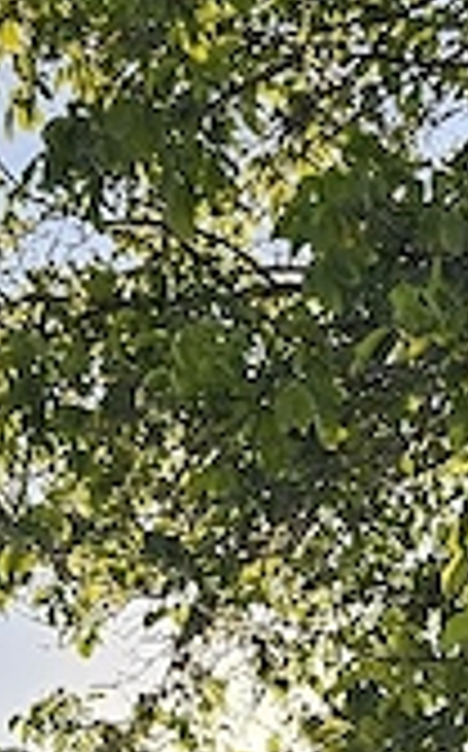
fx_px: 2394
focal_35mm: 117
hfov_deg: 10.5
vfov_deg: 14.0
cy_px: 1662
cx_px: 837
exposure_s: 1/303
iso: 10
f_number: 1.7
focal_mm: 6.3
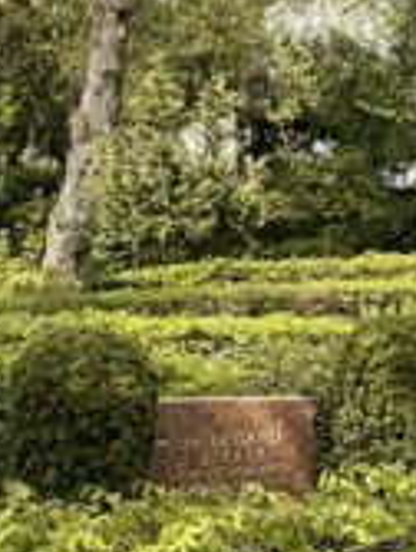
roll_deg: -0.3
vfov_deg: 12.4
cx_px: -158
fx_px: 2538
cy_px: 307
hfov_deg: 9.2
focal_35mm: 159
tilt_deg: -5.1
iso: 32
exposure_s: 1/2247
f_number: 1.6
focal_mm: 5.1
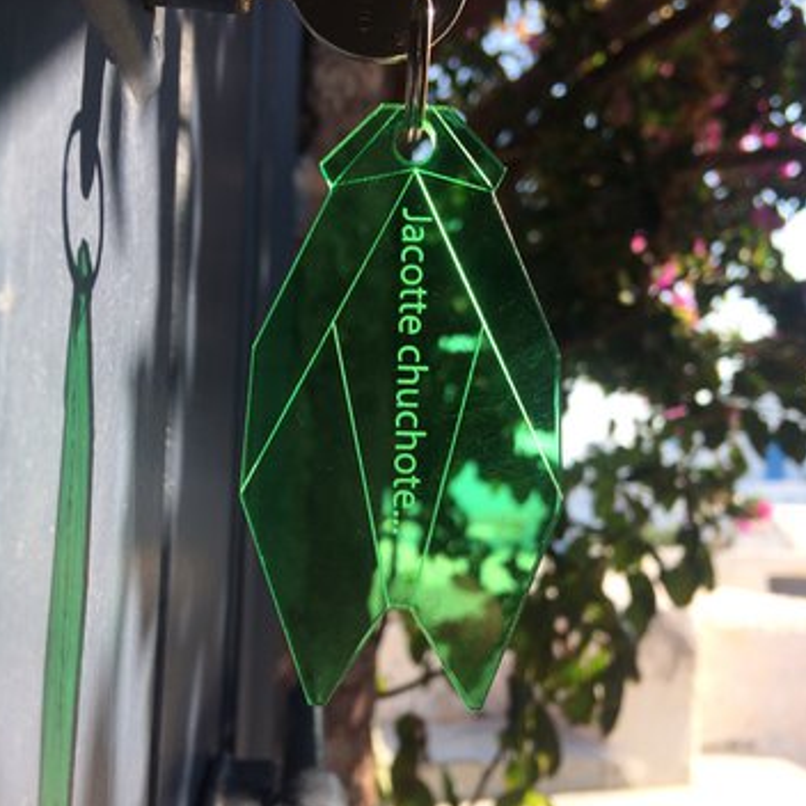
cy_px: 412
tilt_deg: +0.1
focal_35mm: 35
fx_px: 922
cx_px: 401
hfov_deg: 47.2
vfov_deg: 47.2
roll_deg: -0.5
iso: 32
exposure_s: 1/526
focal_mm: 4.15
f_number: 2.2
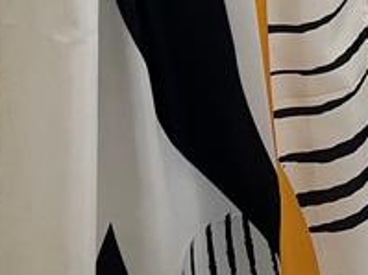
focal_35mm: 134
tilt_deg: -12.7
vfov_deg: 10.1
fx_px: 1424
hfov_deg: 12.8
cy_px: -310
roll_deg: +0.9
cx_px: 742
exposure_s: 1/60
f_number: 1.5
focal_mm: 5.7
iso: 80
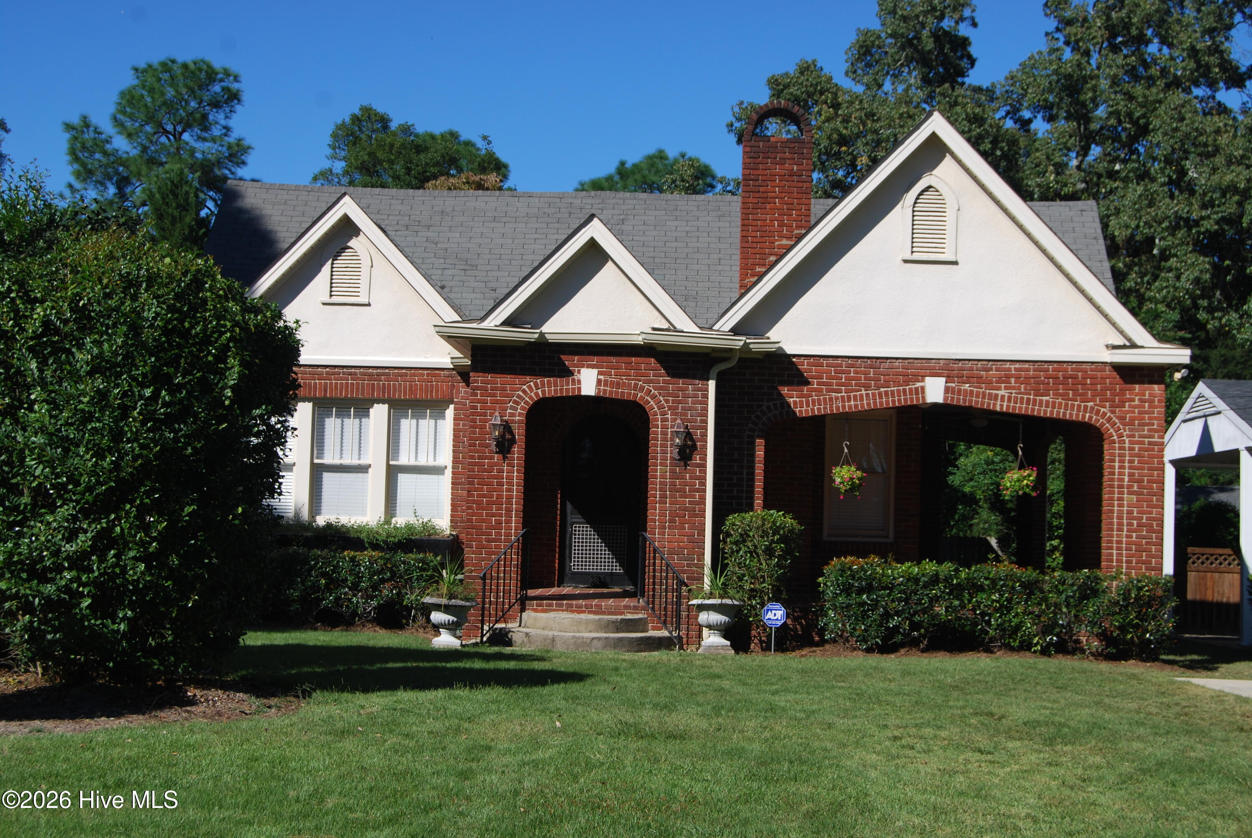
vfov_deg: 25.8
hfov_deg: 37.8
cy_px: 419
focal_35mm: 52
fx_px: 1828
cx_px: 626
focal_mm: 35
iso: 100
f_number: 8
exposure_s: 1/250
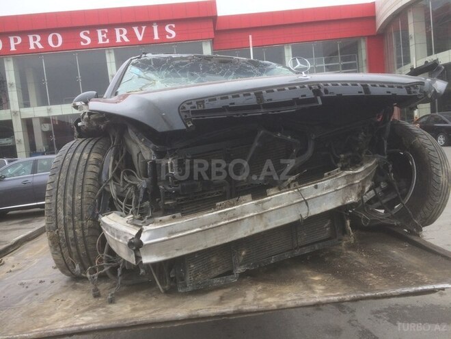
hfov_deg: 61.7
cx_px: 226
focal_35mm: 29
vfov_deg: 48.2
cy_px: 170
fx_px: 378
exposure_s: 1/387
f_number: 2.2
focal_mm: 4.15
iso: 32
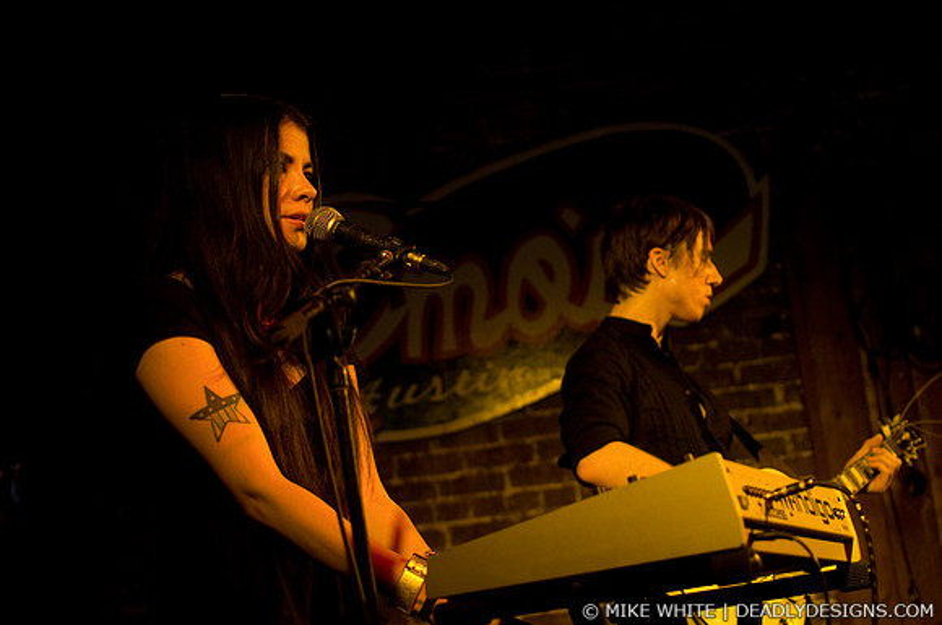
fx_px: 1725
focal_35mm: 66
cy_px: 312
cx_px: 471
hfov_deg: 30.6
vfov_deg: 20.6
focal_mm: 44
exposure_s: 1/60
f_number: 2.8
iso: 1000
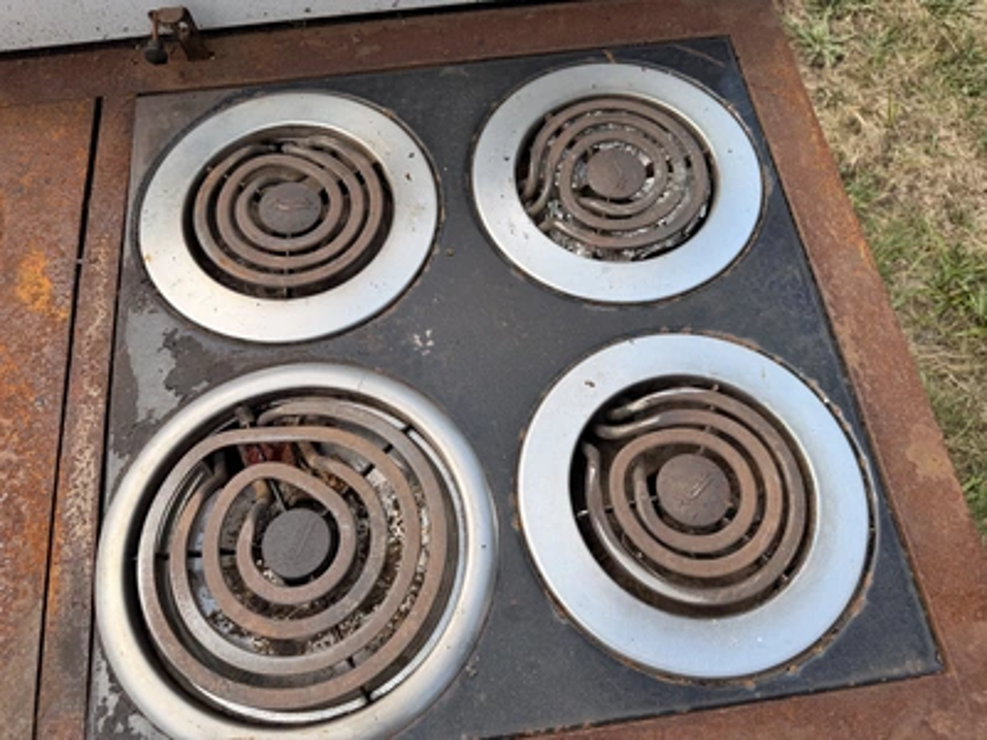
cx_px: 494
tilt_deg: -67.3
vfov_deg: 56.8
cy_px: 370
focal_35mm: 24
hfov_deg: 71.6
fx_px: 684
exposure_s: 1/2169
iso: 80
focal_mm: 6.76
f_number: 1.78
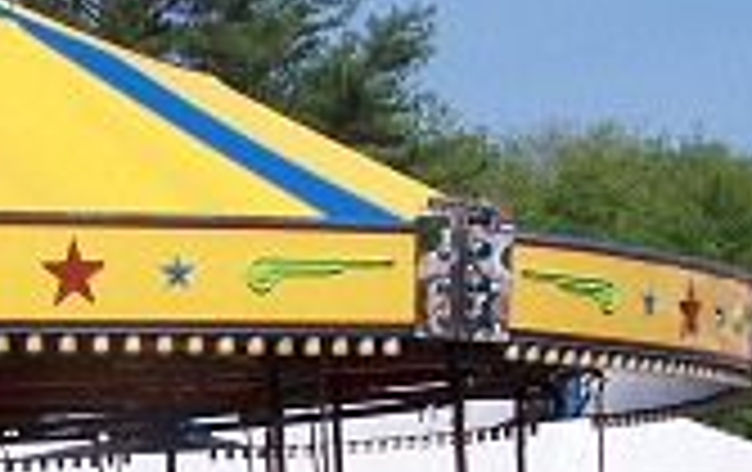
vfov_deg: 8.9
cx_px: -293
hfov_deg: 13.6
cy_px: 512
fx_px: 2997
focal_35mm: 146
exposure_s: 1/1000
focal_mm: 8
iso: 80
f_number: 4
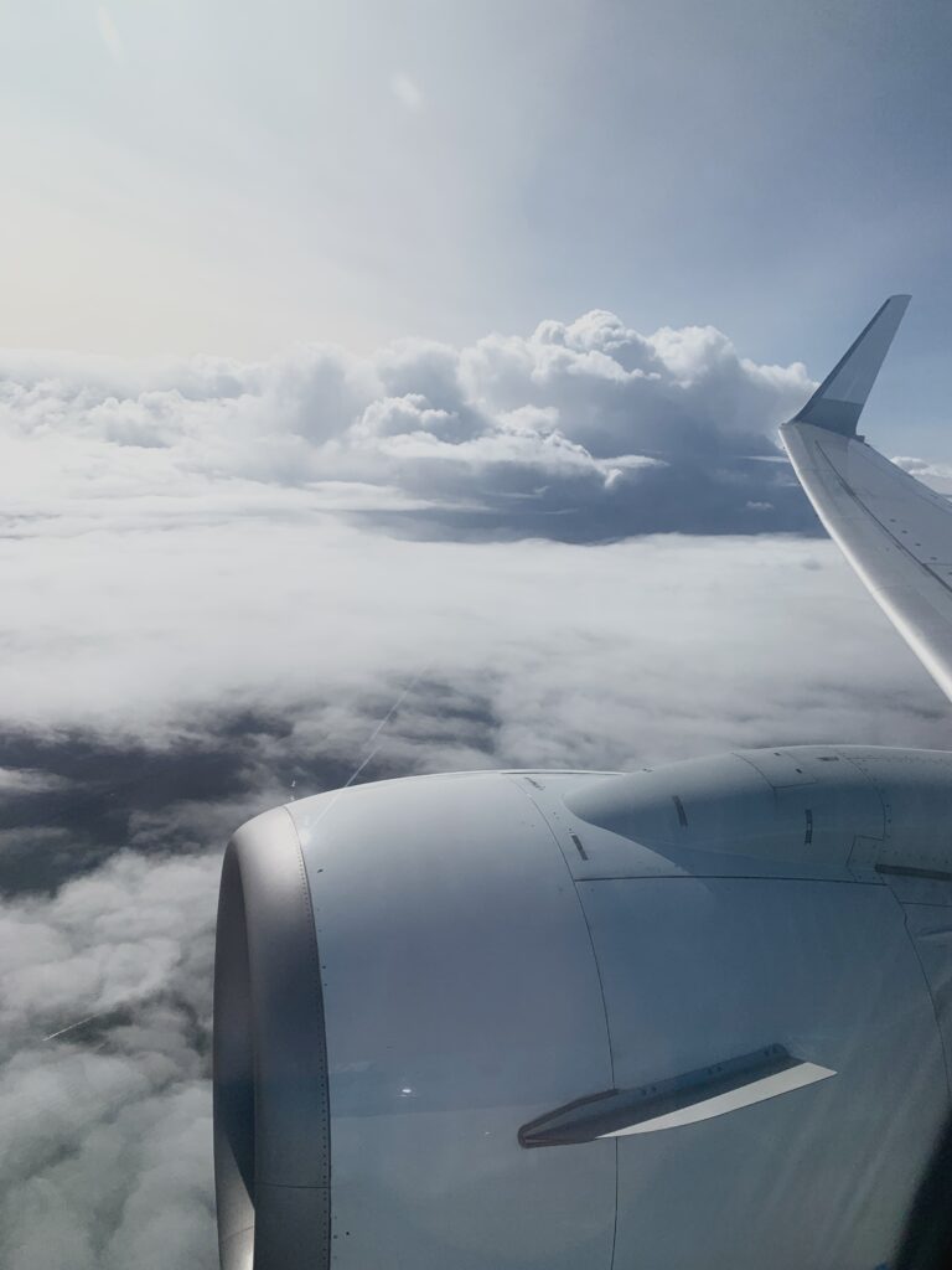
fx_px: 953
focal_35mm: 26
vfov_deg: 67.3
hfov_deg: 53.1
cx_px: 476
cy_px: 635
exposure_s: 1/11765
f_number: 1.8
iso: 25
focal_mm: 4.25
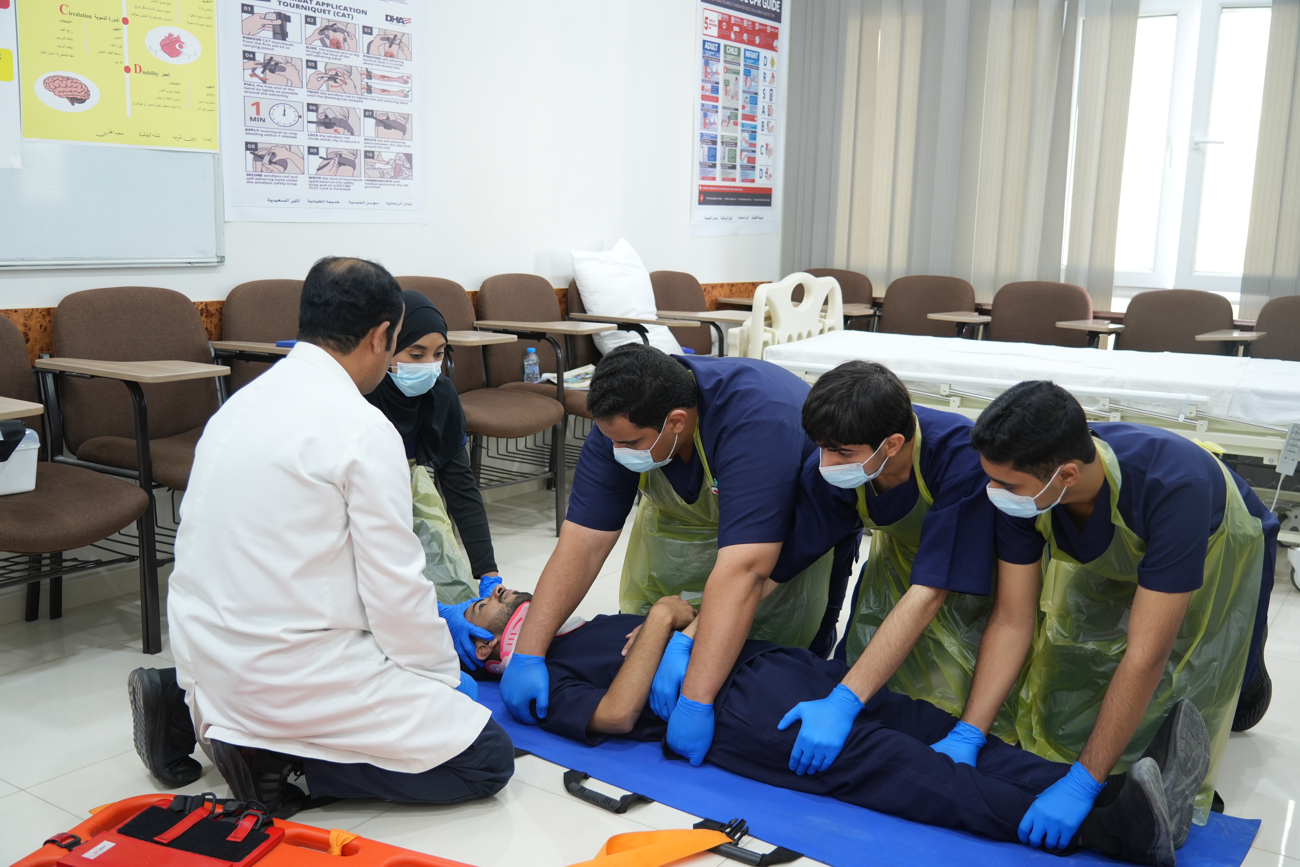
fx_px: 1300
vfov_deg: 36.9
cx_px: 650
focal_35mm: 36
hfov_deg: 53.1
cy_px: 434
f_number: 4
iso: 250
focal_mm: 36
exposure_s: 1/20
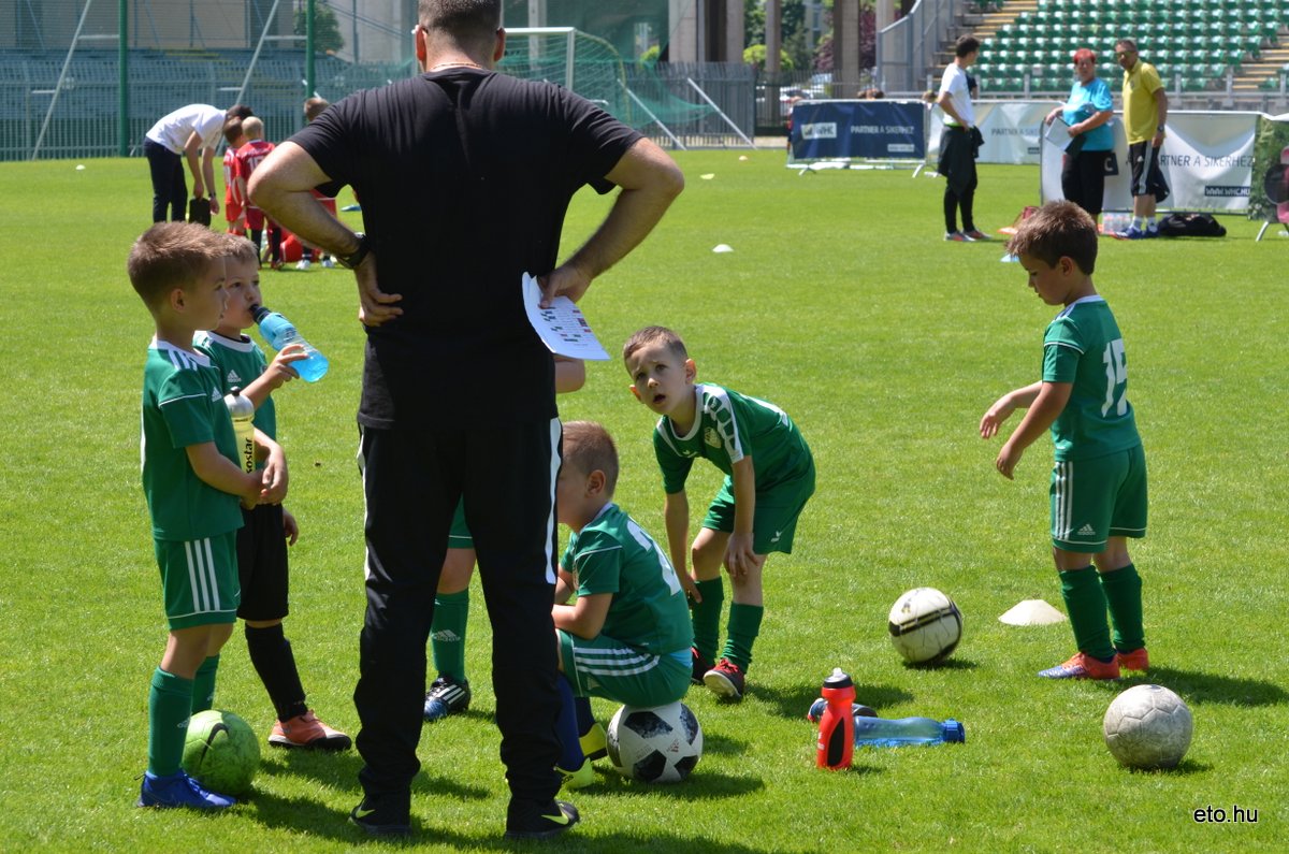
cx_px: 644
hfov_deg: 19.5
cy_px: 427
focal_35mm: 105
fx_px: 3752
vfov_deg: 13.0
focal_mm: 70
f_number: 8
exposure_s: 1/250
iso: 200
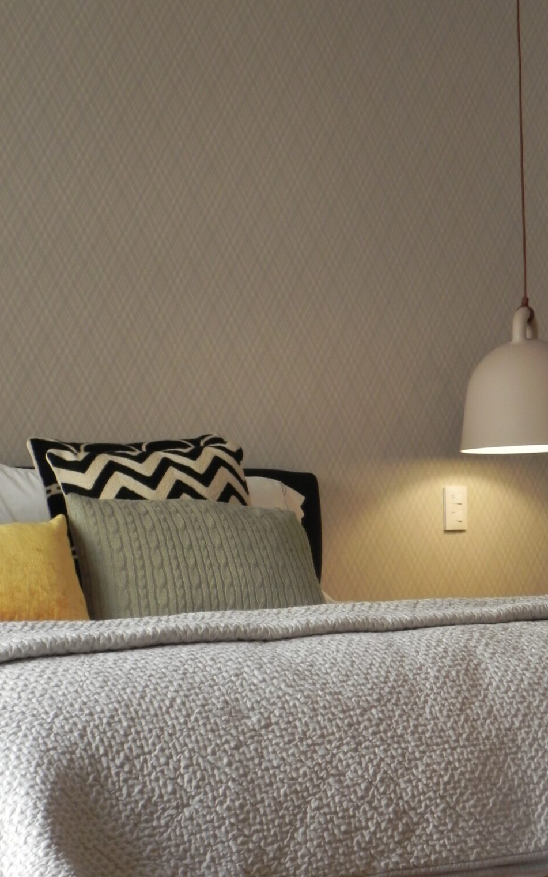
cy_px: 439
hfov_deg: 14.4
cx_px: 292
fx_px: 2174
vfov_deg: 22.8
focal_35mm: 91
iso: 220
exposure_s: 1/30
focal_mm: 15.1
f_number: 4
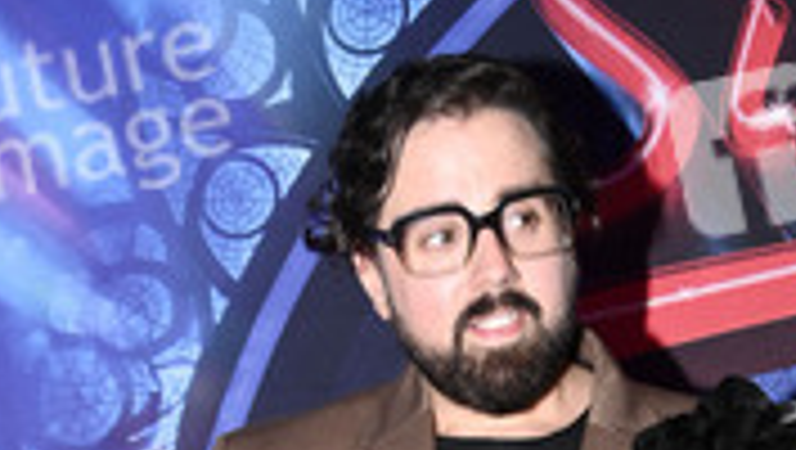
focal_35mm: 104
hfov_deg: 20.5
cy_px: 806
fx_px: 2197
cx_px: 490
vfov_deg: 10.9
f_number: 5.6
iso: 400
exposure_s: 1/250
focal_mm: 44
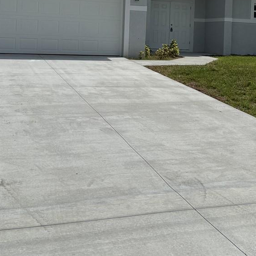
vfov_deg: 27.7
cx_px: 164
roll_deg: -3.3
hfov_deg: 28.5
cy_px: 33
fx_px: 502
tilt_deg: +3.8
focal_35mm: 60
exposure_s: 1/11905
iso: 80
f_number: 1.78
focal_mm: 6.76
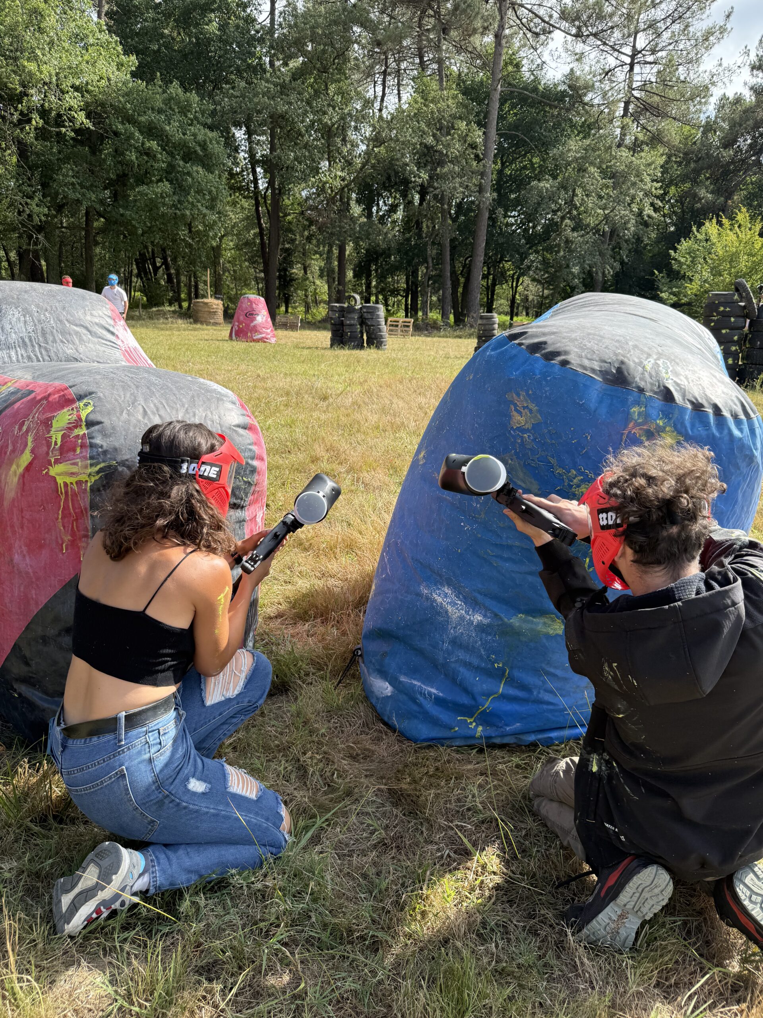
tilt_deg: -14.2
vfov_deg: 71.6
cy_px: 509
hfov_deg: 56.8
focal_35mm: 24
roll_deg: -0.3
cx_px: 382
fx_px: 705
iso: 80
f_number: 1.78
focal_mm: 6.76
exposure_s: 1/1522
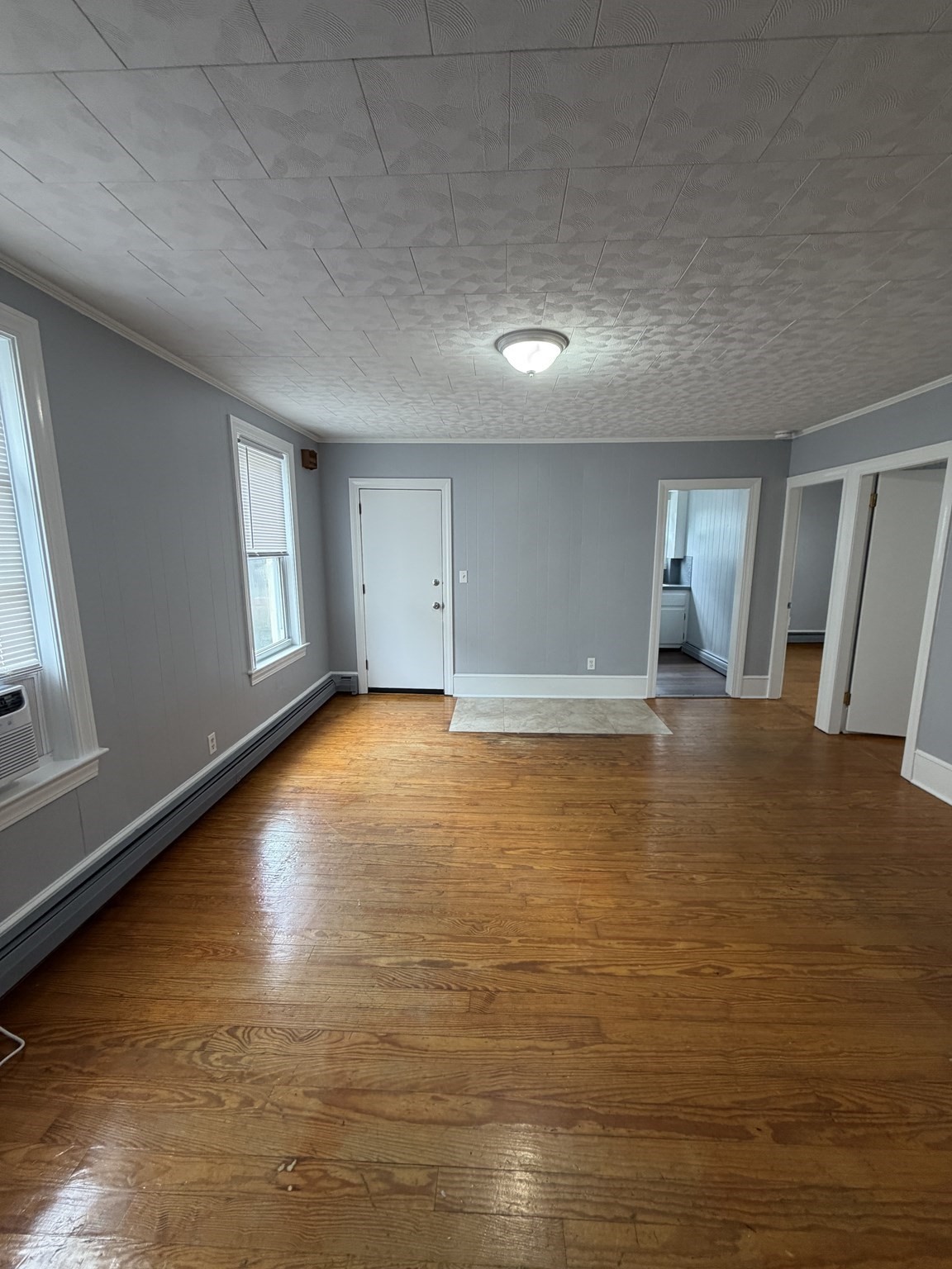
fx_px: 513
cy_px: 634
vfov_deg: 102.1
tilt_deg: -10.4
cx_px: 476
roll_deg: +0.6
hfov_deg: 85.7
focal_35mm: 14
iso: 250
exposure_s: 1/120
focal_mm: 2.22
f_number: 2.2
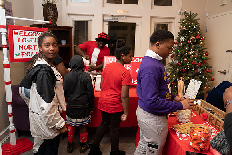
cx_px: 116
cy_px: 78
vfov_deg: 46.4
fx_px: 180
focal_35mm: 28
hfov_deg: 65.5
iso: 640
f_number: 4.5
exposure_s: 1/80
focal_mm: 28
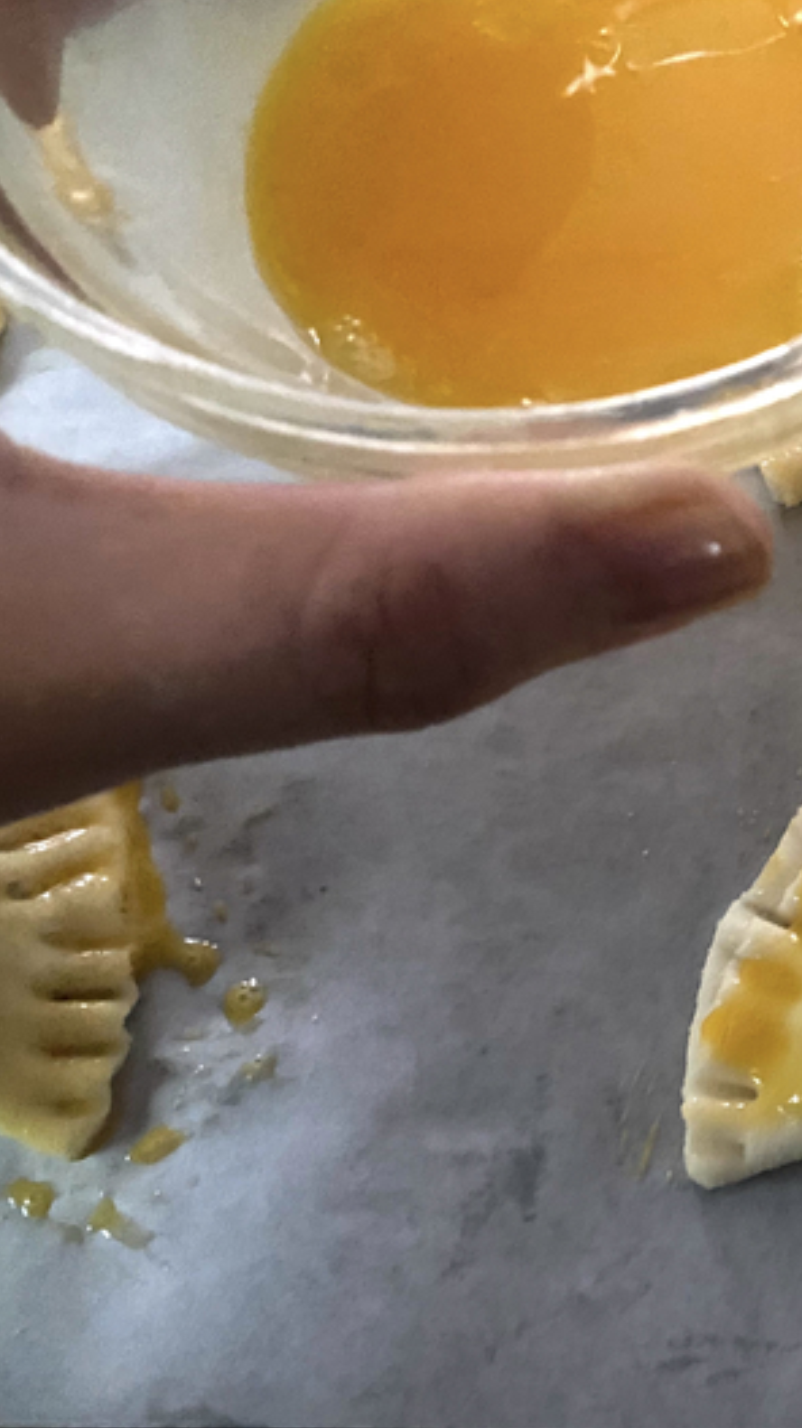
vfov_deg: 47.3
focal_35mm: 43
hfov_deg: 24.2
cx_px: 1046
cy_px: 772
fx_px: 1627
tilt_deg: -69.5
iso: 1000
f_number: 1.8
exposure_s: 1/30
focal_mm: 4.25
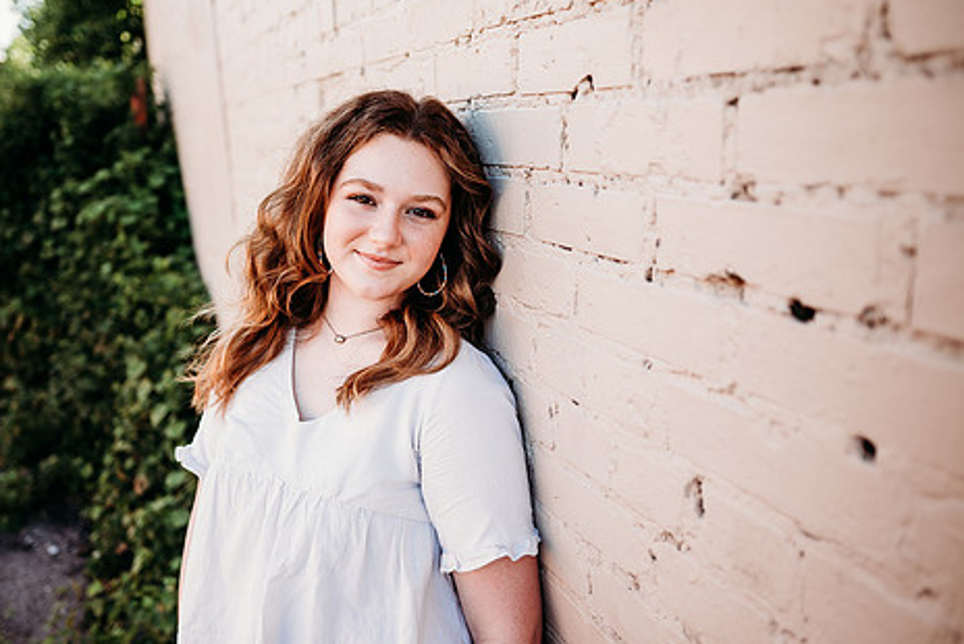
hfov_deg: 61.1
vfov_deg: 43.7
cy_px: 311
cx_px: 364
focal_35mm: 30
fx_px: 804
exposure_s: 1/400
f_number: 2
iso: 100
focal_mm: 24
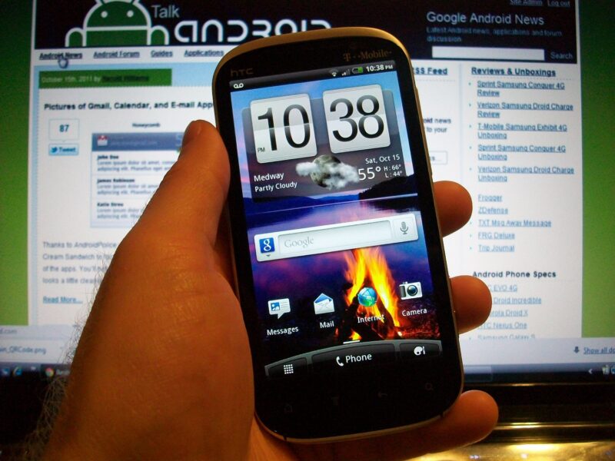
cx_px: 308
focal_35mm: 32
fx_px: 569
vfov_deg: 44.2
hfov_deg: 56.8
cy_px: 230
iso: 160
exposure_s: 1/30
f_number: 2.8
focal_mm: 5.7
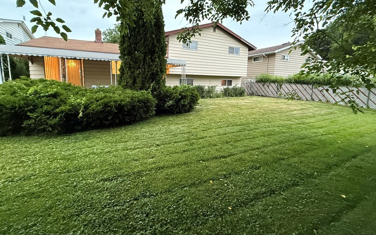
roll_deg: -1.4
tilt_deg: -6.5
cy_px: 100
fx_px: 164
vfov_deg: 70.9
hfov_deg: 97.8
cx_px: 182
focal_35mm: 16
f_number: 2.2
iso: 800
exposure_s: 1/60
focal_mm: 2.22
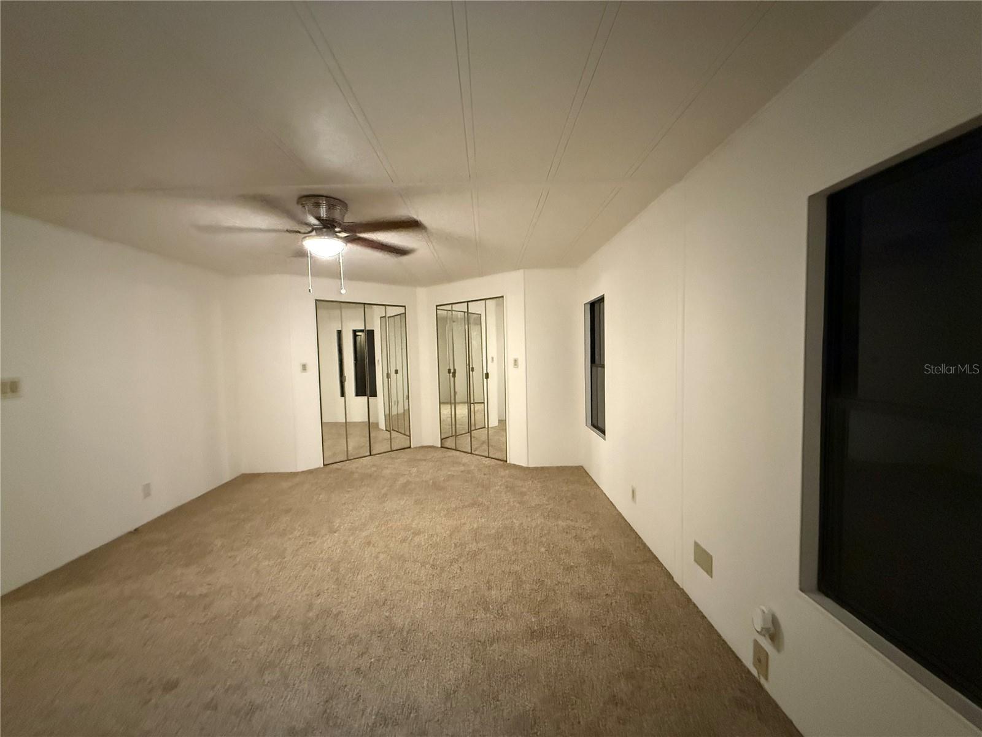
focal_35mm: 14
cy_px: 368
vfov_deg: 85.7
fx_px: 397
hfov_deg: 102.1
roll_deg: +0.8
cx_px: 491
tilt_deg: -1.3
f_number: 2.2
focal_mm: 2.22
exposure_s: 1/60
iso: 1250
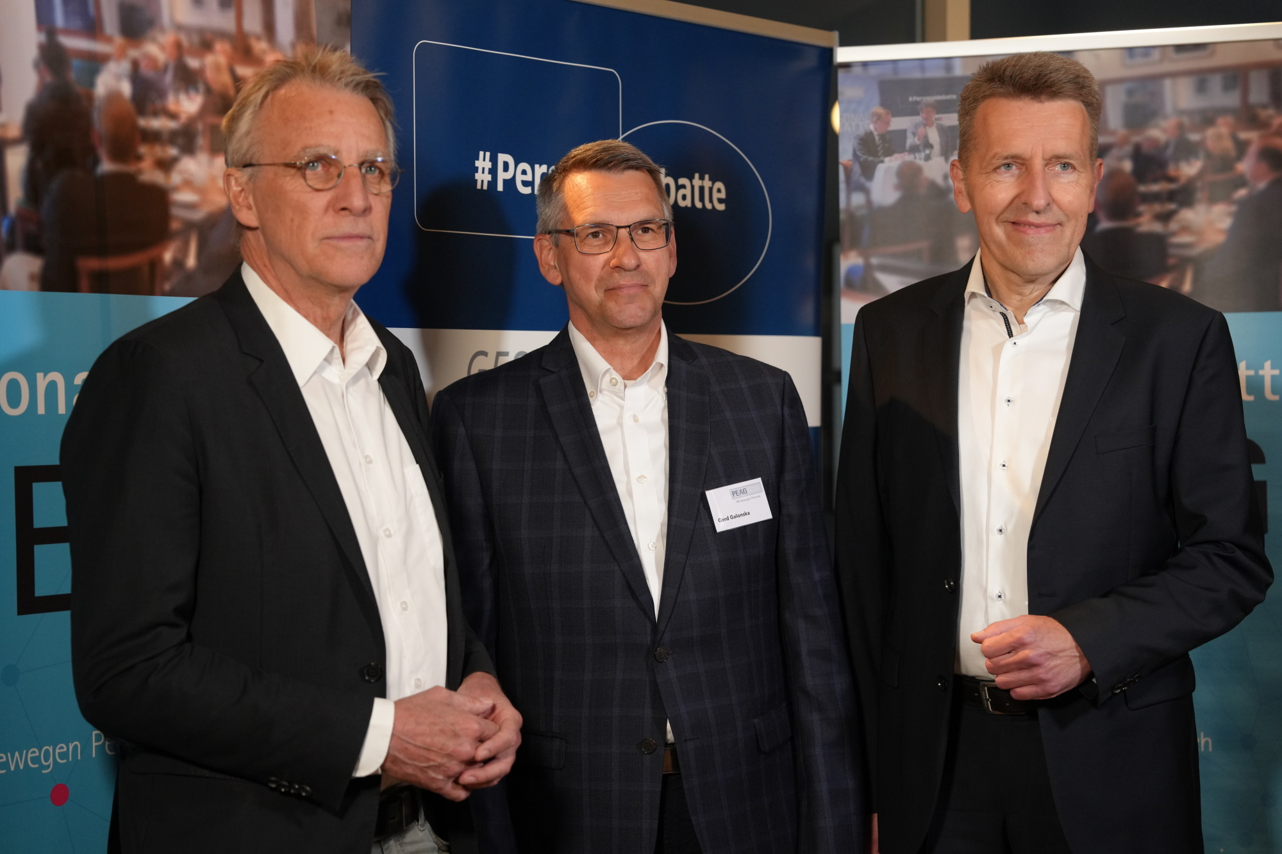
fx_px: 2492
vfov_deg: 19.5
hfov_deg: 28.8
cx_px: 641
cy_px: 427
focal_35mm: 70
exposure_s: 1/160
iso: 2000
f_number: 4
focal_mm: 70
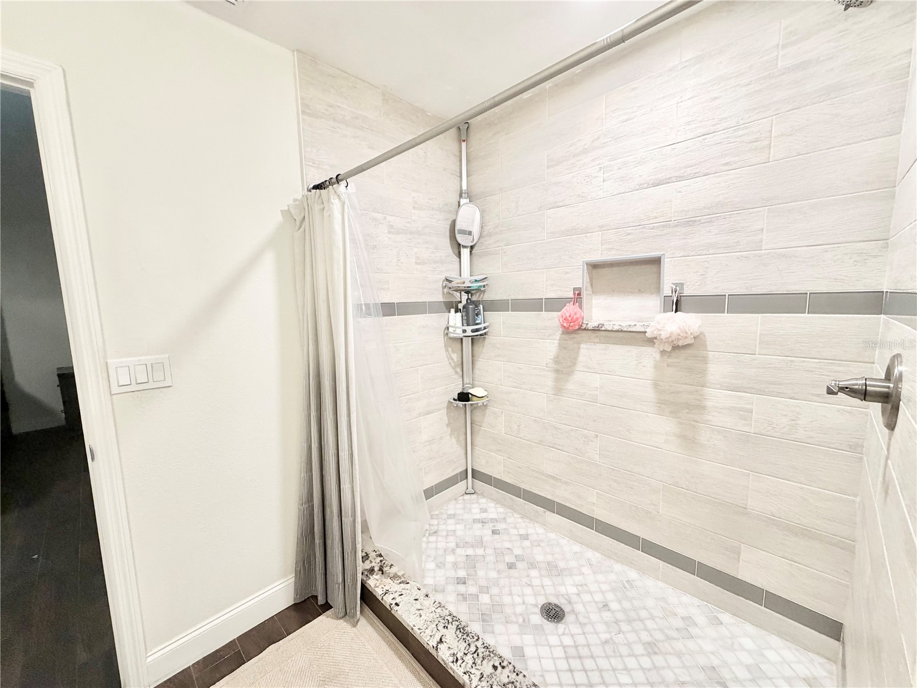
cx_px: 458
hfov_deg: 102.1
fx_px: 371
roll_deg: +1.9
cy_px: 344
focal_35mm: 14
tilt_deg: -7.6
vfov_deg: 85.7
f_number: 2.2
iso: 250
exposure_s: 1/60
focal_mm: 2.22
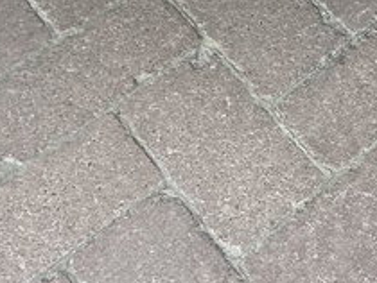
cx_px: 530
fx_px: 1025
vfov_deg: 14.6
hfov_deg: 18.9
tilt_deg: -46.0
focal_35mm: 94
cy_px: -152
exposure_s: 1/229
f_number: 1.6
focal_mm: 5.1
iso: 40
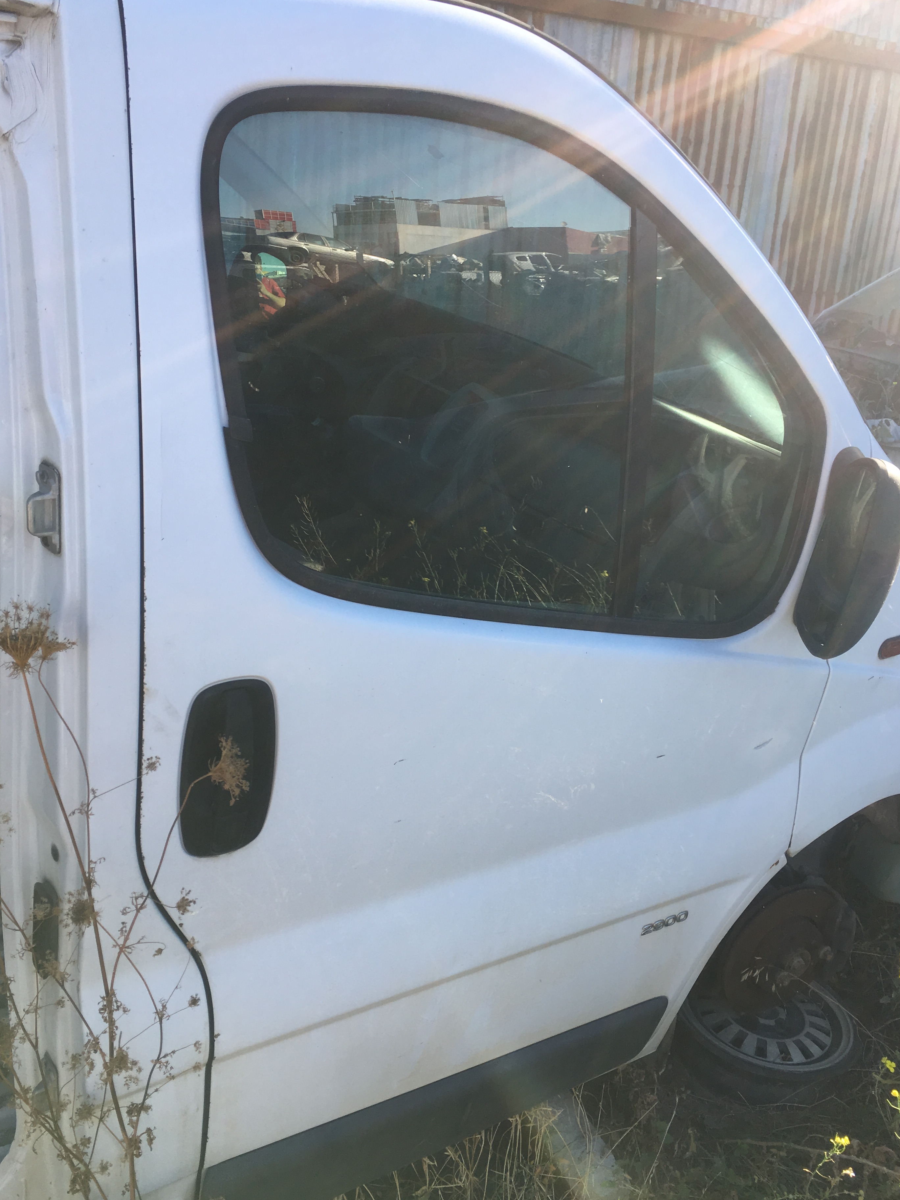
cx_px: 423
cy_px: 614
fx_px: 1109
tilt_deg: -17.7
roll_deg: -3.1
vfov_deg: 56.8
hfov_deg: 44.1
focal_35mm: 32
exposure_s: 1/358
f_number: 2.2
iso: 25
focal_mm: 4.15
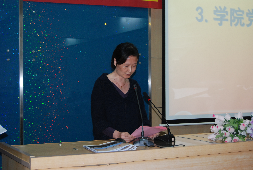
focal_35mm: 63
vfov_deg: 21.6
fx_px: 443
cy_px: 85
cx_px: 126
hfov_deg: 31.9
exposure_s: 1/60
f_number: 5.6
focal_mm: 42
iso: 800
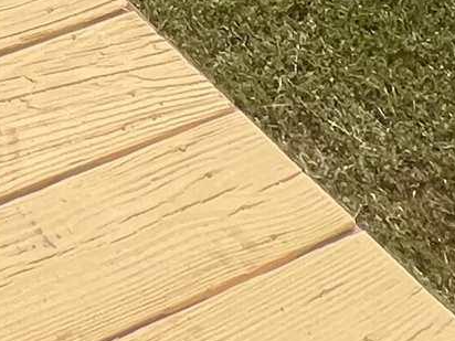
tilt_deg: -15.4
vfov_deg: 10.0
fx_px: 1275
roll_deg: -0.1
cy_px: -765
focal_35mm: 97
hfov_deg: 14.8
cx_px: -560
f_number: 1.8
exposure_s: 1/1429
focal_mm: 1.57
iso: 32
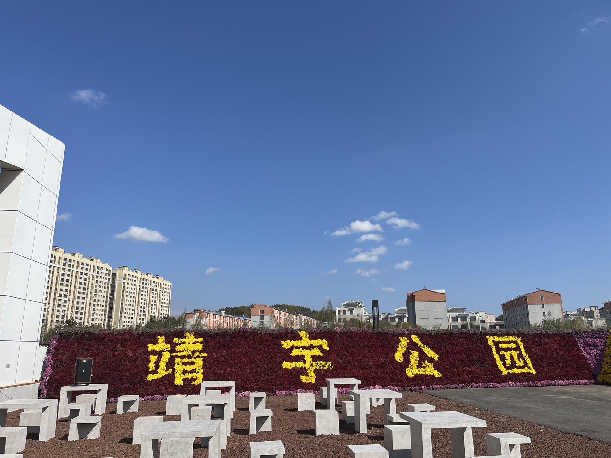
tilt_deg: +13.6
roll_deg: +0.3
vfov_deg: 53.1
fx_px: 459
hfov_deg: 67.3
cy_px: 229
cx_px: 306
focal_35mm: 26
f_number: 1.6
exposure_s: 1/4854
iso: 50
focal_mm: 5.1
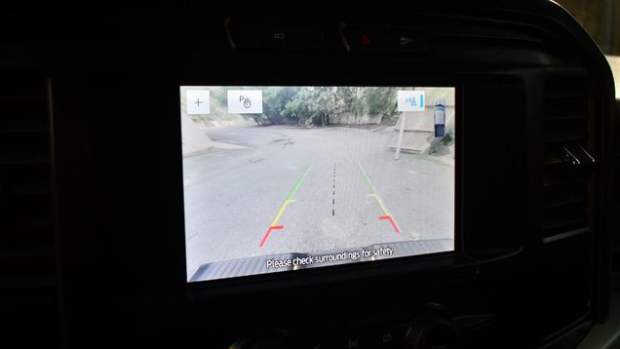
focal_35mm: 39
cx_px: 309
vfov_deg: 30.4
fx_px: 641
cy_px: 185
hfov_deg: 51.6
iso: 400
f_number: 4
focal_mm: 25
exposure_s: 1/250
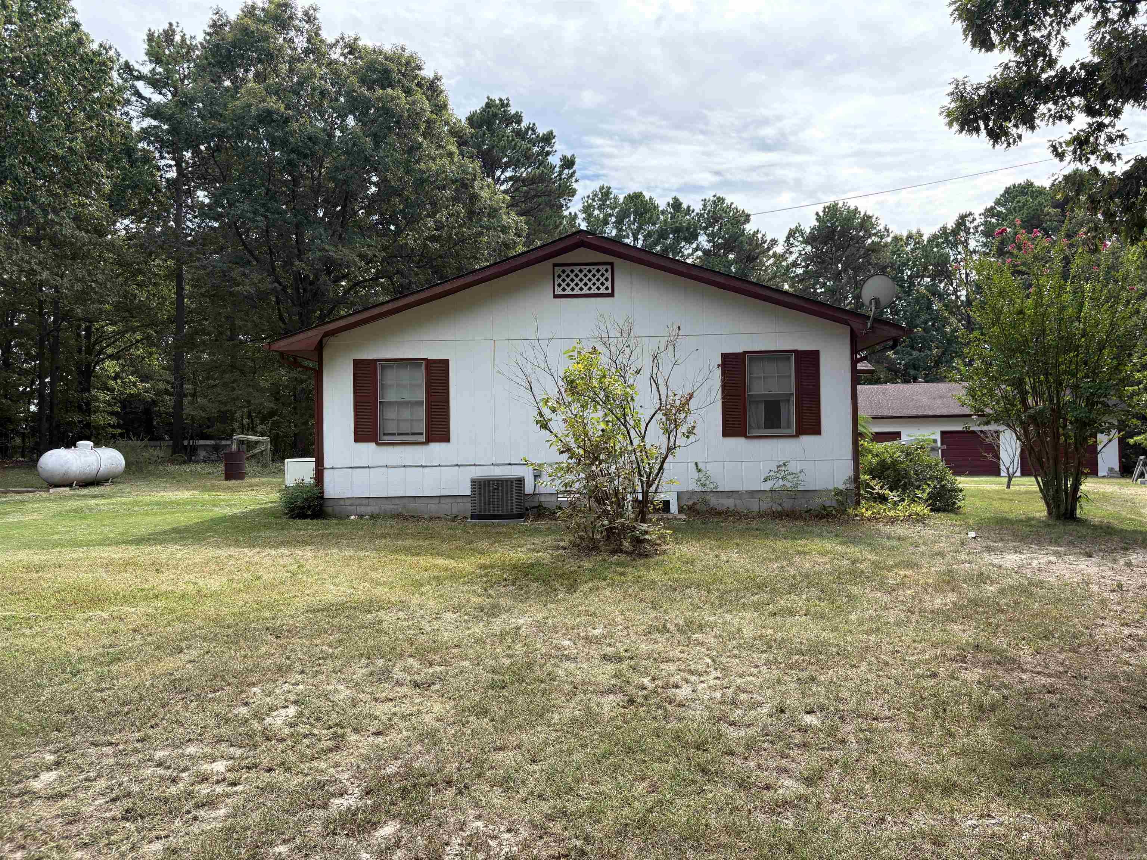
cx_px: 574
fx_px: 862
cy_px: 430
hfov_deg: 67.3
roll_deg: +1.7
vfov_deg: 53.1
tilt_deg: +0.6
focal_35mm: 26
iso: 64
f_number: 1.6
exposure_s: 1/1420
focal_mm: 5.96
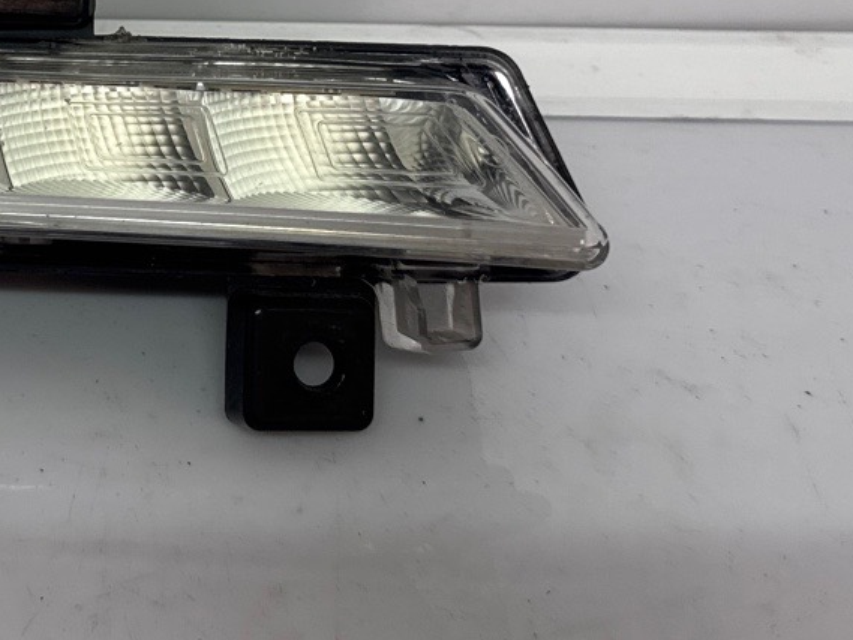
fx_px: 1996
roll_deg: -1.4
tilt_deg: -26.8
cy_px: -126
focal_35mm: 81
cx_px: 70
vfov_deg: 17.4
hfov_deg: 23.4
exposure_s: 1/100
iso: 80
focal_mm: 6.76
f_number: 1.78
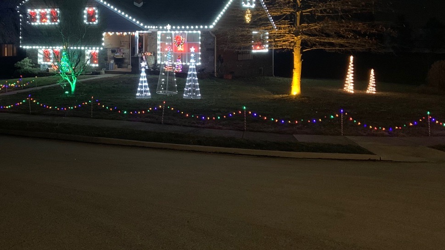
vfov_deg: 26.7
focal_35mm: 44
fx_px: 519
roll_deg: +0.1
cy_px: 60
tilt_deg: -2.6
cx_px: 153
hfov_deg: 45.8
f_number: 1.8
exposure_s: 1/17
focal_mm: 4.25
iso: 800
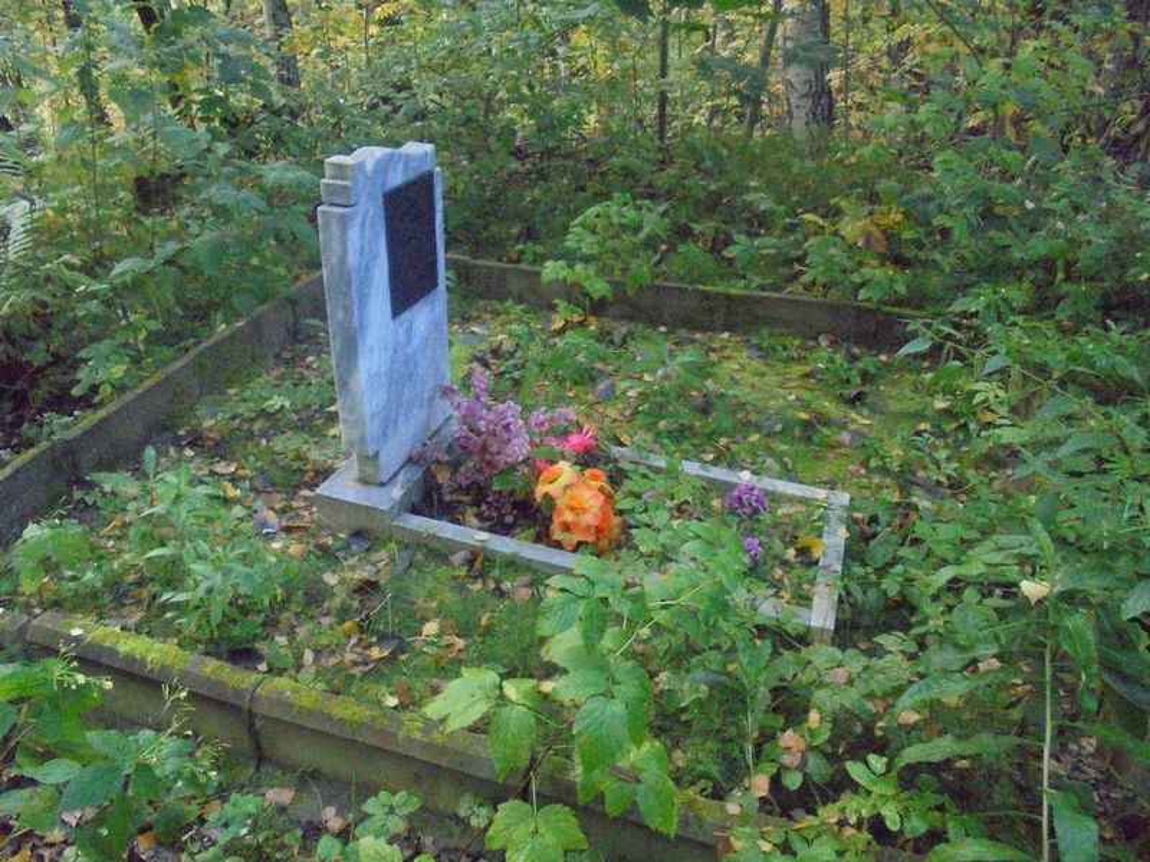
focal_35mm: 26
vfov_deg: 53.1
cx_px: 575
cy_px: 431
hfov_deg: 67.3
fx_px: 864
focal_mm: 4.6
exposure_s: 1/250
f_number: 3.5
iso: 1000
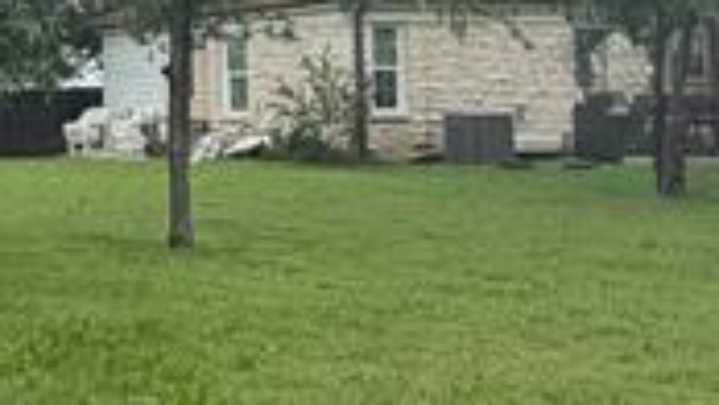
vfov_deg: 13.3
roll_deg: +1.2
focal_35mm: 90
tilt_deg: +3.2
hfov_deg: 21.0
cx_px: -269
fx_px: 1716
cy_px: 17
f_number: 2.2
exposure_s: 1/770
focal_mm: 2.22
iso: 32
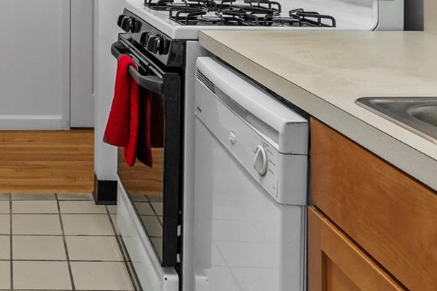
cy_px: -80
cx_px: -9
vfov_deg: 22.5
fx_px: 655
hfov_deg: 33.4
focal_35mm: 54
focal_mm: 16
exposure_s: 1/13
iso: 1600
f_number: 5.6
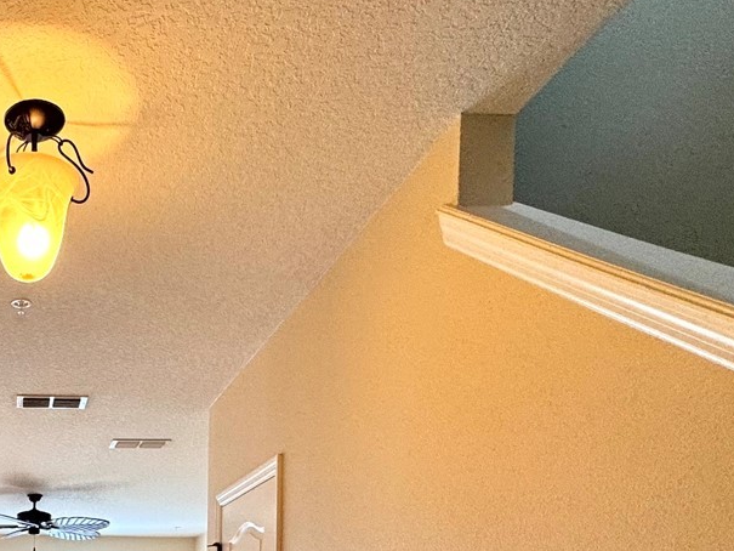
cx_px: 13
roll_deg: -1.3
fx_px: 785
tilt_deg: -1.4
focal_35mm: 37
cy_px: 640
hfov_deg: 43.5
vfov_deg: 32.7
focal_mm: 2.22
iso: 125
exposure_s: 1/120
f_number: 2.2
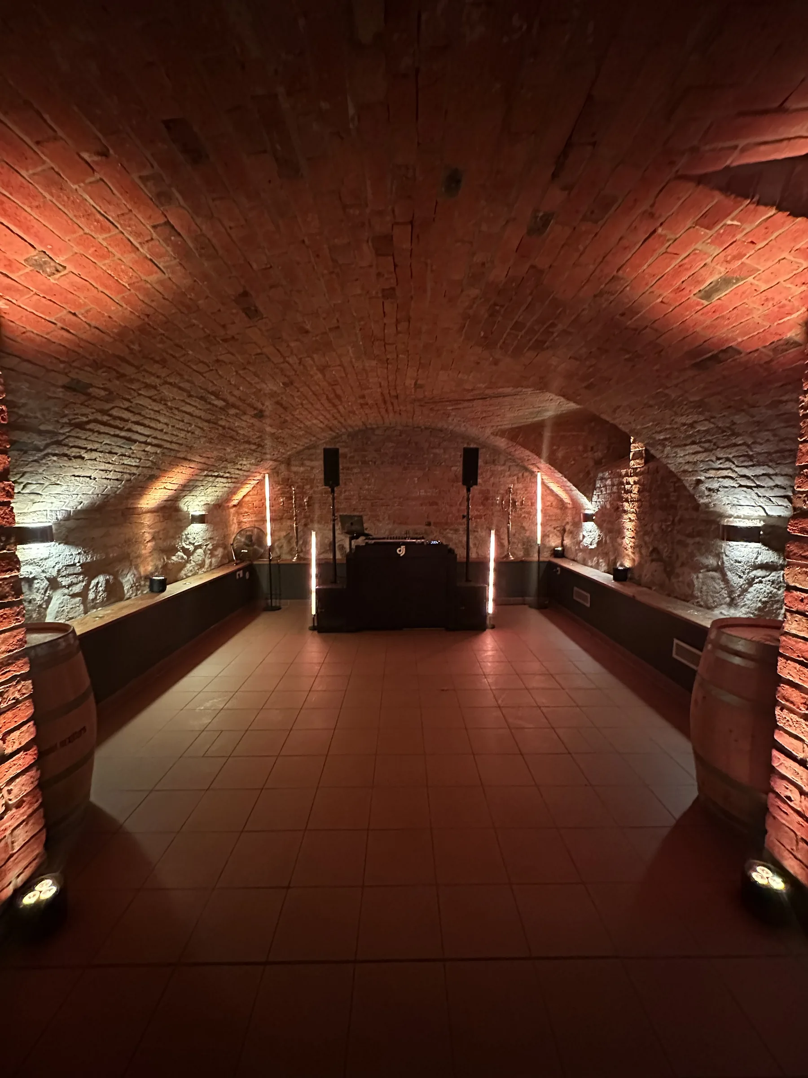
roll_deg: -0.4
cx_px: 404
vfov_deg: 102.1
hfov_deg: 85.7
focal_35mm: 14
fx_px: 436
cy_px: 539
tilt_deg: -5.3
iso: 1250
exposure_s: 1/25
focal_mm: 2.22
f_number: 2.2
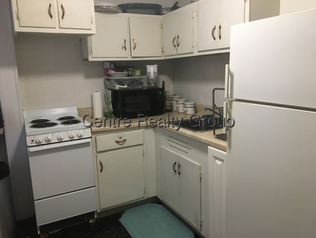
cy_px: 119
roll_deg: +1.8
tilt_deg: -10.8
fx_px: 265
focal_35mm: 29
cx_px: 158
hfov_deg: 61.6
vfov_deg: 48.2
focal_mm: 4.15
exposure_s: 1/30
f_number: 2.2
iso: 160
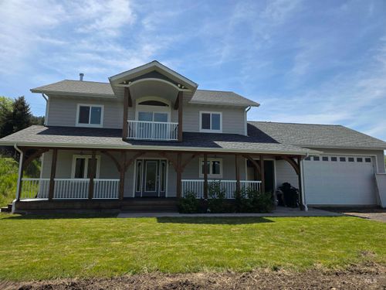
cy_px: 145
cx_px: 193
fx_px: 256
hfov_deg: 73.9
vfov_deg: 58.9
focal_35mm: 23
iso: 80
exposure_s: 1/5778
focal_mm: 6.3
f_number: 1.7
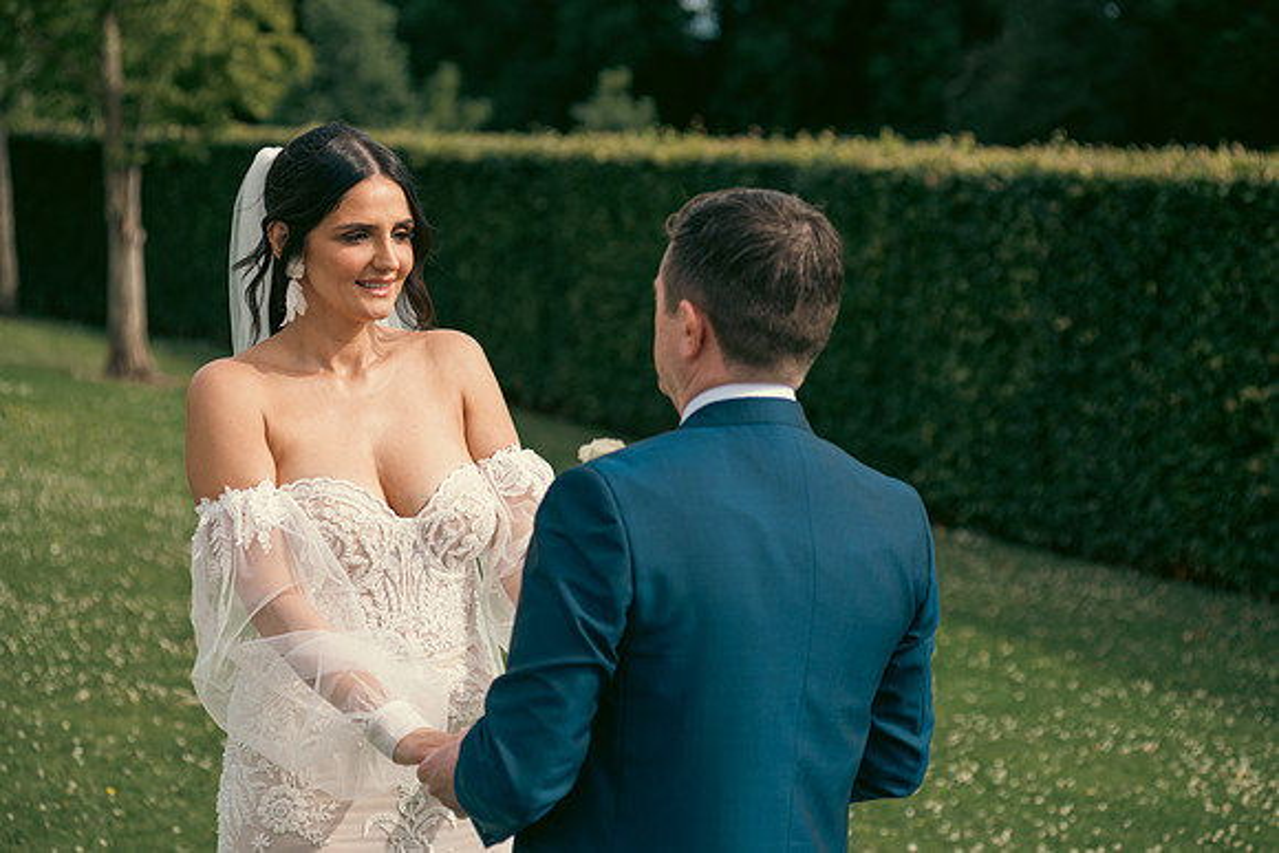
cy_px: 426
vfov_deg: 17.1
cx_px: 640
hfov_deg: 25.4
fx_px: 2843
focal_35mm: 80
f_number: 3.5
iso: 80
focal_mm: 80
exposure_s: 1/250
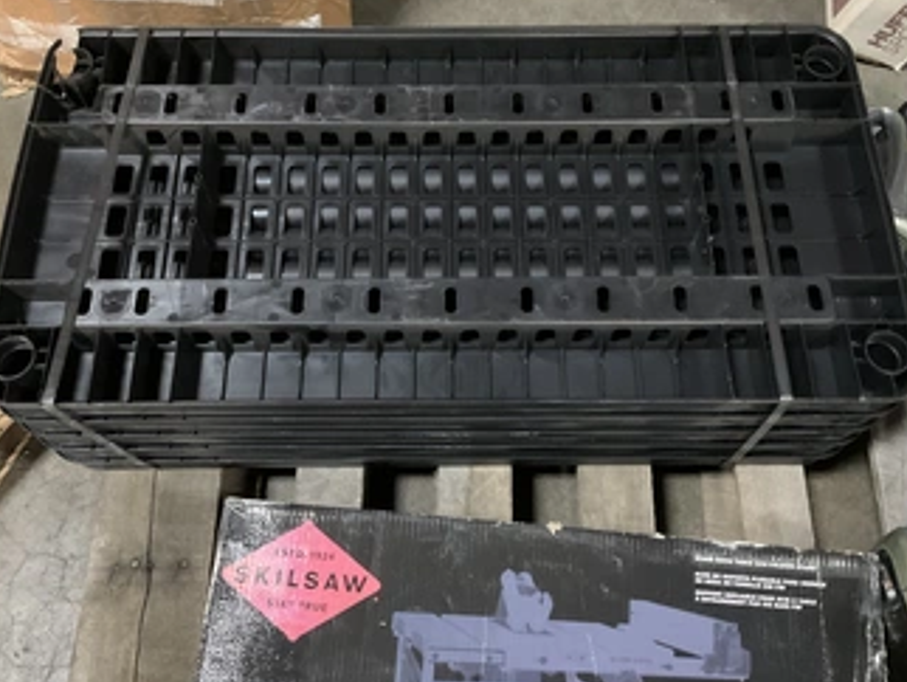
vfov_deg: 39.7
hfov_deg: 51.3
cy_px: 313
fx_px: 944
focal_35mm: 36
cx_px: 454
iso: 500
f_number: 1.8
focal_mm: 3
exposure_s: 1/24
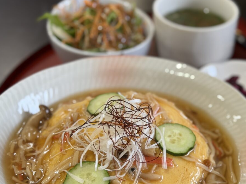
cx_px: 176
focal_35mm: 69
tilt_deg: -39.0
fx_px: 490
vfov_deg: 21.3
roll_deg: -3.4
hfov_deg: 27.9
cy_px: 111
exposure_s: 1/60
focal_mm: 6.76
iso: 200
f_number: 1.78
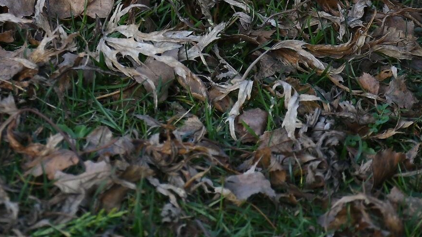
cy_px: -133
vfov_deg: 0.6
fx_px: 24101
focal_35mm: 2154
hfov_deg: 1.0
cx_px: -20
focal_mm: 500
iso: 800
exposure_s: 1/800
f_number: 5.6
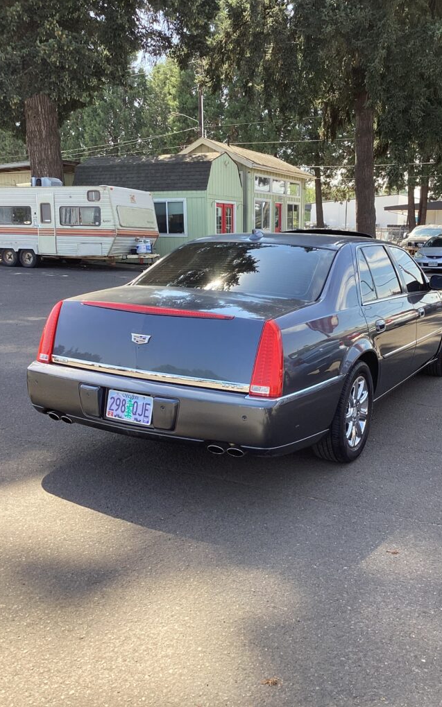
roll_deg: -1.5
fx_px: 636
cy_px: 353
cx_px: 260
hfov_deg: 38.2
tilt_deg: -11.9
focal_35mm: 33
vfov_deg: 58.2
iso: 25
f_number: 2.4
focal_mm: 3.3
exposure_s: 1/186
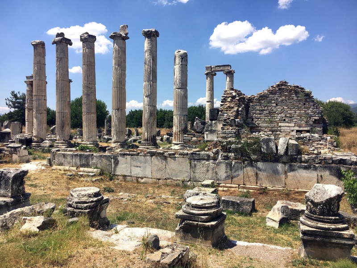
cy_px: 134
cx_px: 178
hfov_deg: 61.7
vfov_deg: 48.2
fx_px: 299
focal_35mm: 29
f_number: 2.2
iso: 25
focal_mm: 4.15
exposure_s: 1/2079
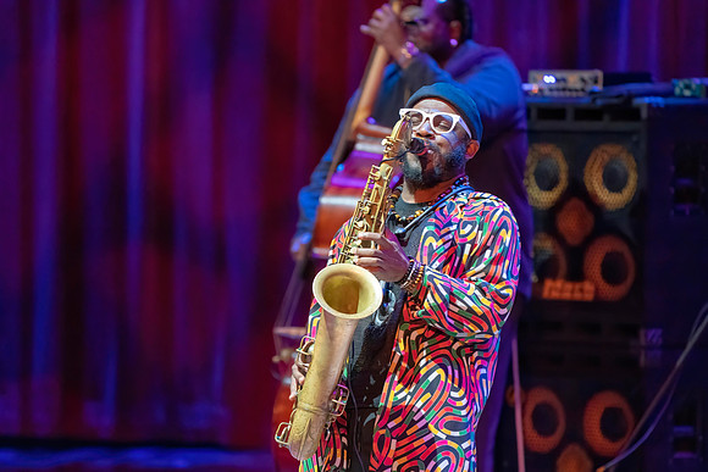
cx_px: 295
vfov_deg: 3.6
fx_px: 7582
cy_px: 276
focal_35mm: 385
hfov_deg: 5.3
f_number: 5.6
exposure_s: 1/320
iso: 6400
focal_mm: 330
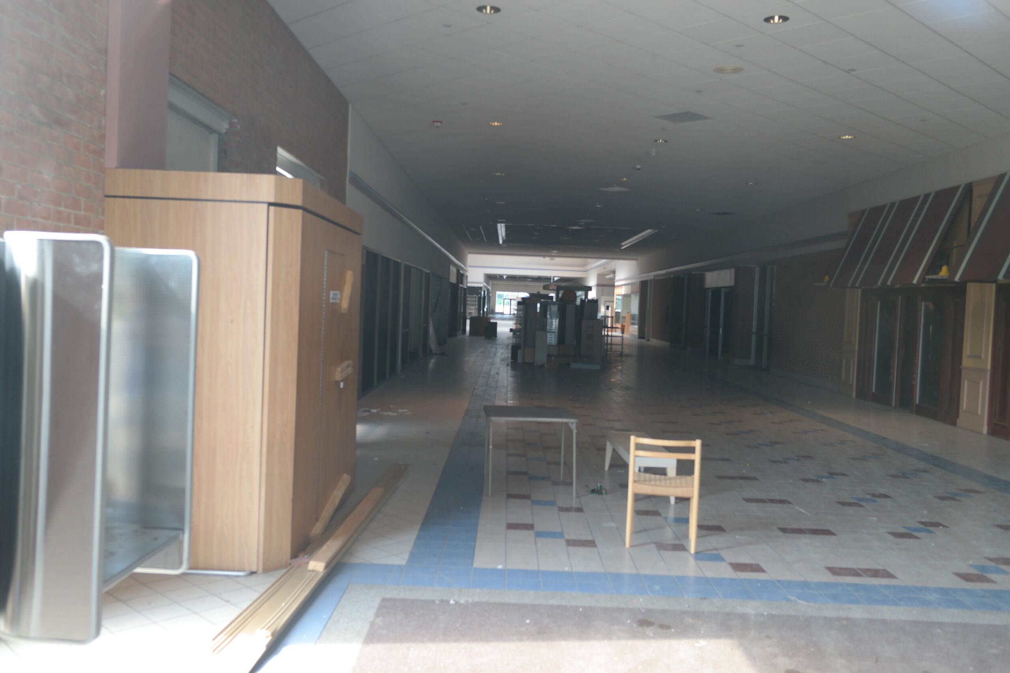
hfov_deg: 61.9
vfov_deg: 43.6
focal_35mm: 30
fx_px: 842
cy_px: 336
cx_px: 505
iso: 200
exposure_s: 1/50
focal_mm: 20
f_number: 3.5
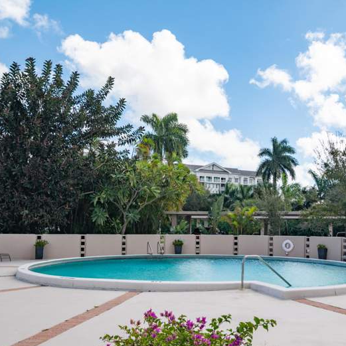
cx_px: 202
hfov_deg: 41.7
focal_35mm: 40
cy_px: 213
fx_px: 452
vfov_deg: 41.6
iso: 320
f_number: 6.3
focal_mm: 23
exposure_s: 1/1000
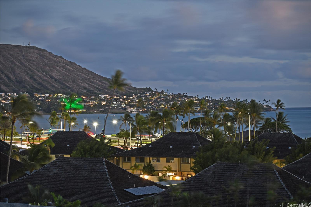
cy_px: 104
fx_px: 907
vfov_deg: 13.0
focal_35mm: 105
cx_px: 156
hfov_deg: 19.5
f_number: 8
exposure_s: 25
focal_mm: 70
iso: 100
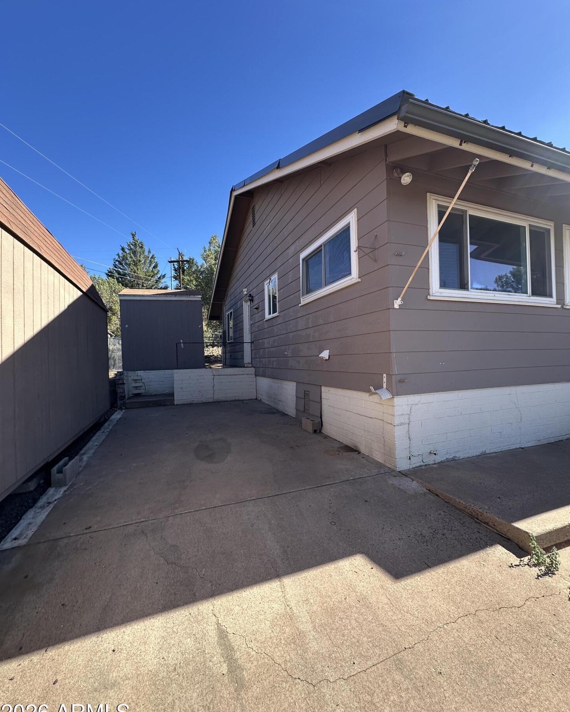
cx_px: 292
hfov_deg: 84.0
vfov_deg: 96.8
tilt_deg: +0.3
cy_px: 358
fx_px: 316
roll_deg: +1.1
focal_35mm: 15
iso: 40
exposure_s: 1/469
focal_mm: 2.22
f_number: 2.2
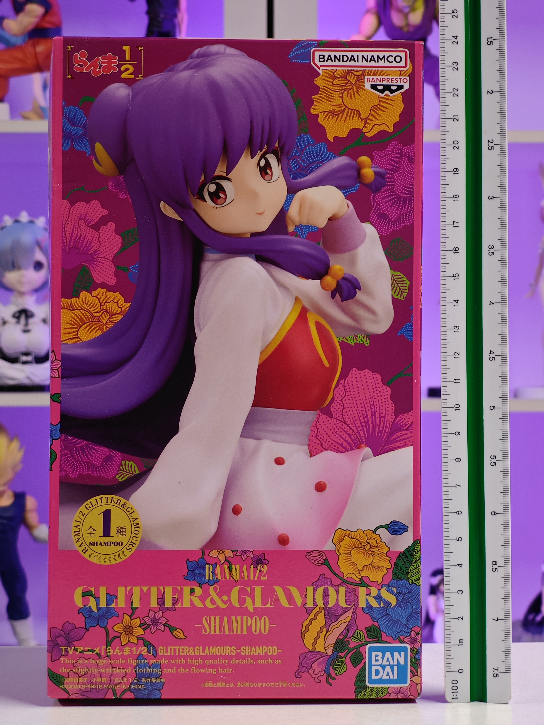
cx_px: 272
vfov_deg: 24.4
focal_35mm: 80
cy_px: 362
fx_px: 1676
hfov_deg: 18.4
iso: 400
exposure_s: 1/17.1
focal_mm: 7.48
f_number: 2.4
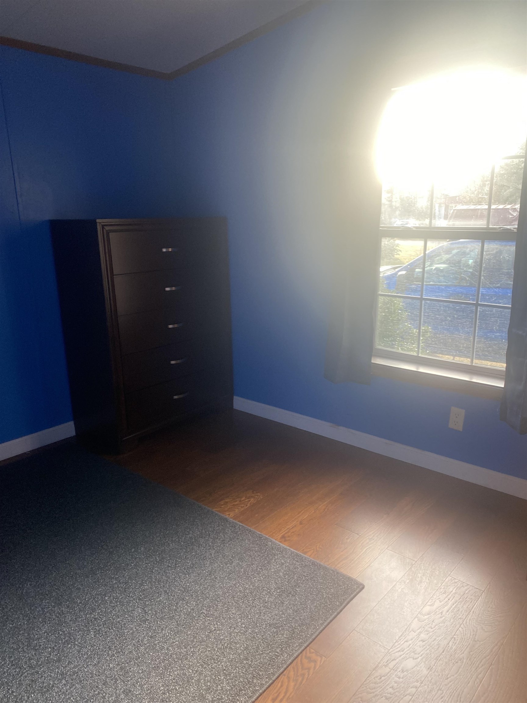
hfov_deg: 53.1
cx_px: 264
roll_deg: -0.2
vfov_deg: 67.3
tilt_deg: -18.3
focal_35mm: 26
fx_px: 528
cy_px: 352
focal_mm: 4.25
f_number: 1.8
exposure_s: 1/103
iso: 125
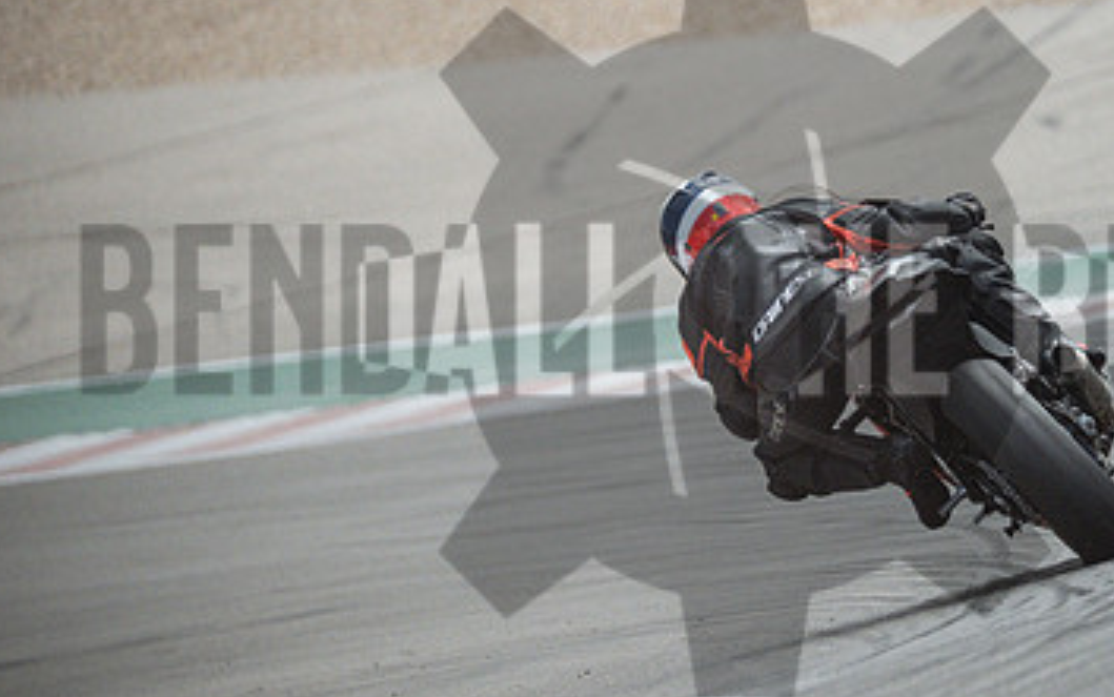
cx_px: 745
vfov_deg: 1.3
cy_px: 314
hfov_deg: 2.1
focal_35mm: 1004
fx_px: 30496
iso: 2000
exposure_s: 1/2500
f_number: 5.6
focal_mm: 400
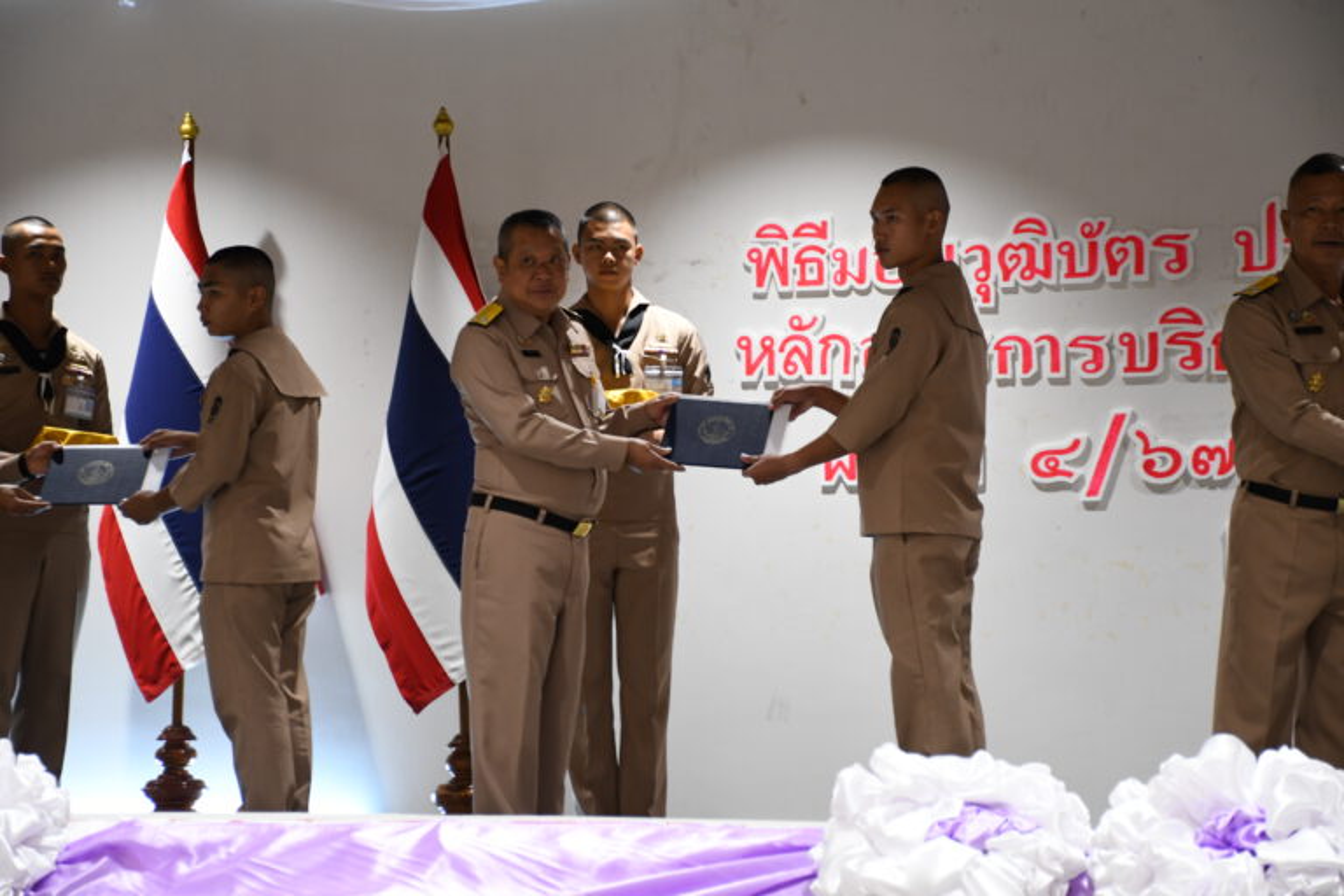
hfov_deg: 19.5
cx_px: 672
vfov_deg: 13.0
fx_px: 3920
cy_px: 448
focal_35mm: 105
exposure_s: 1/50
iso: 1600
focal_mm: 70
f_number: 5
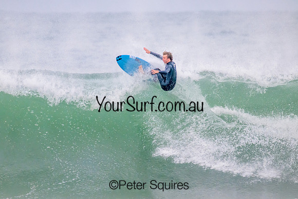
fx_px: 6916
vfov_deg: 1.6
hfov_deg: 2.5
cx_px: 149
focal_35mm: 835
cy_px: 100
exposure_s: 1/2000
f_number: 11
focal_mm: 800
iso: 5000
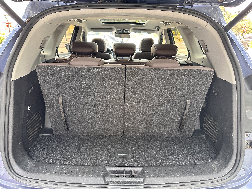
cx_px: 126
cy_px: 94
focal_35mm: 24
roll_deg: -0.2
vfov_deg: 56.8
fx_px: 175
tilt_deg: -18.7
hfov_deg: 71.6
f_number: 1.78
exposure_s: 1/98
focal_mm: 6.86
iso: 250
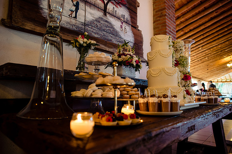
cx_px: 116
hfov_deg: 72.2
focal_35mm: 25
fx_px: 159
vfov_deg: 51.9
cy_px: 77
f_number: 2.8
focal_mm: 24
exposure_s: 1/100
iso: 1600
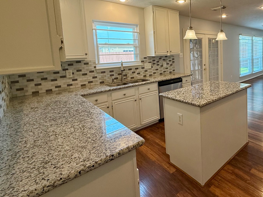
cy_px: 67
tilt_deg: -4.6
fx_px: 160
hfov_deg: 74.5
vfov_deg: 62.0
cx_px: 191
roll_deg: +2.2
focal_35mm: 21
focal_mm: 2.22
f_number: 2.2
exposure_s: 1/120
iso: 160
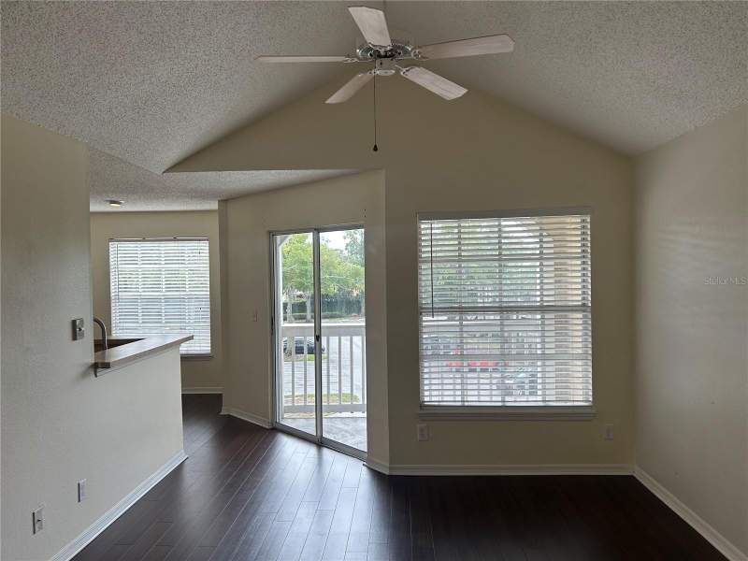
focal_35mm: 26
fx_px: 562
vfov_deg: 53.1
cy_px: 280
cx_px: 374
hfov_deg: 67.3
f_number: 1.5
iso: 50
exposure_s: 1/376
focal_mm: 5.7
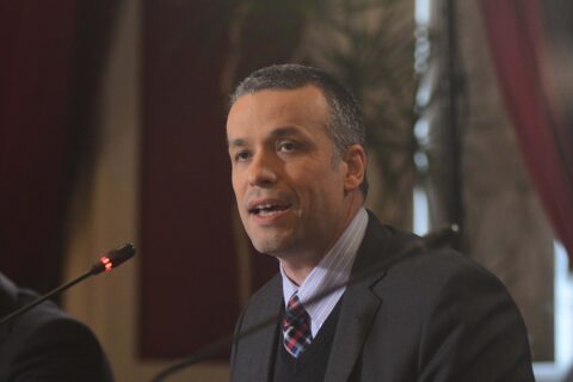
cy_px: 191
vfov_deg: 7.6
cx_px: 286
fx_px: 2865
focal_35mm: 180
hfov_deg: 11.4
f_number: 2.8
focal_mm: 120
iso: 2000
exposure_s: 1/400
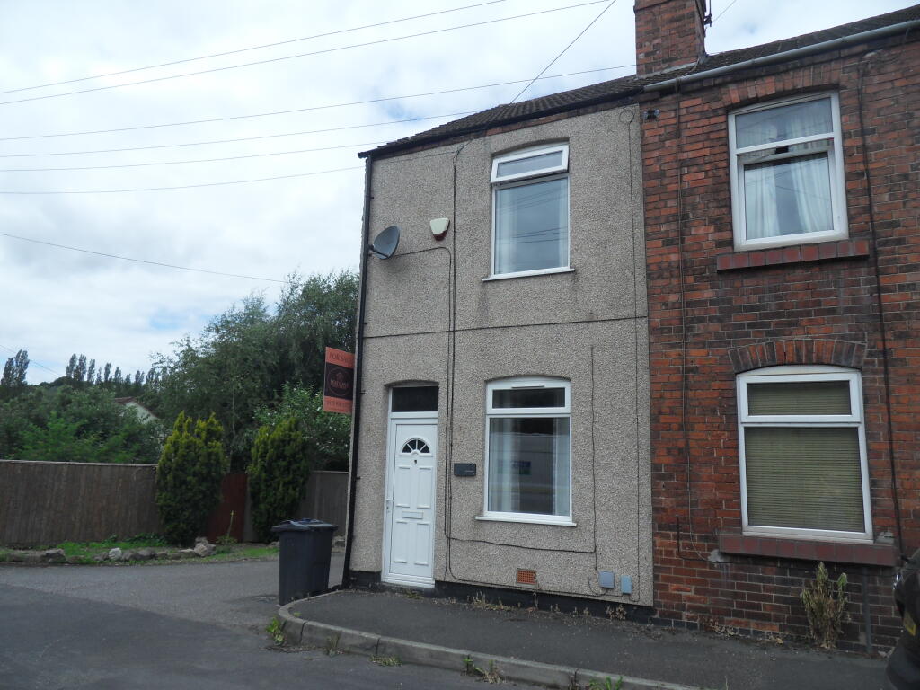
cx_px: 460
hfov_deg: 71.6
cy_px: 345
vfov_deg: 56.8
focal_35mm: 24
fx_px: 638
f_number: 7.5
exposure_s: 1/250
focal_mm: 4.2
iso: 80
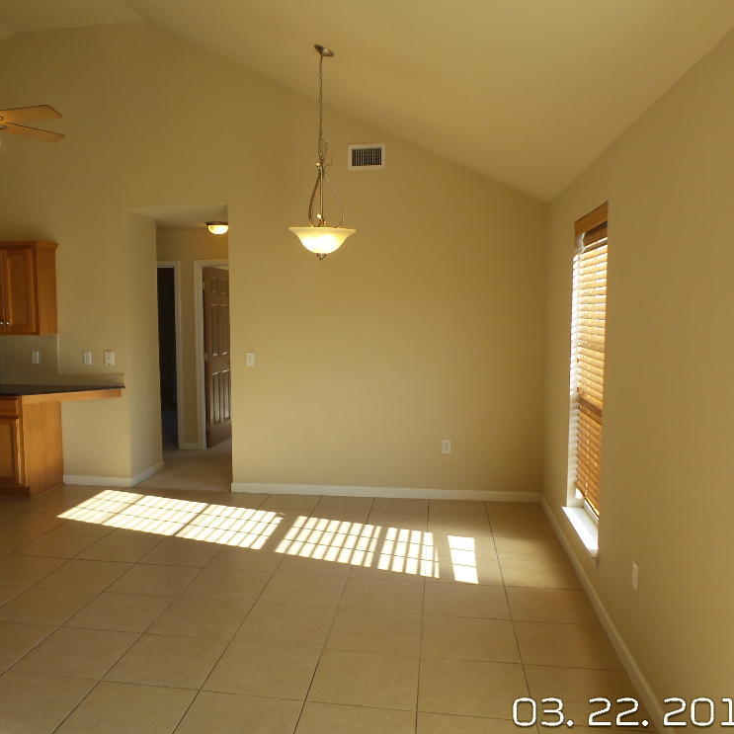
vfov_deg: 57.3
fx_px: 672
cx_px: 299
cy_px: 371
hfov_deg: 56.9
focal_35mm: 28
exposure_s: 1/100
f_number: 3.5
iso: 100
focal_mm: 4.1
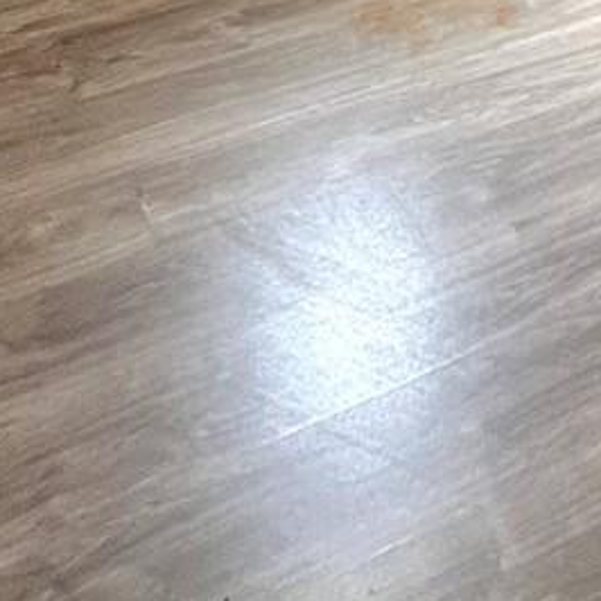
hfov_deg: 23.0
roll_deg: -1.5
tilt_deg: -13.0
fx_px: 1355
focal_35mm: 69
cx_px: 714
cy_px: -456
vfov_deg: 19.3
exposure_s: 1/60
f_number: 1.8
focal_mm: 1.57
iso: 160
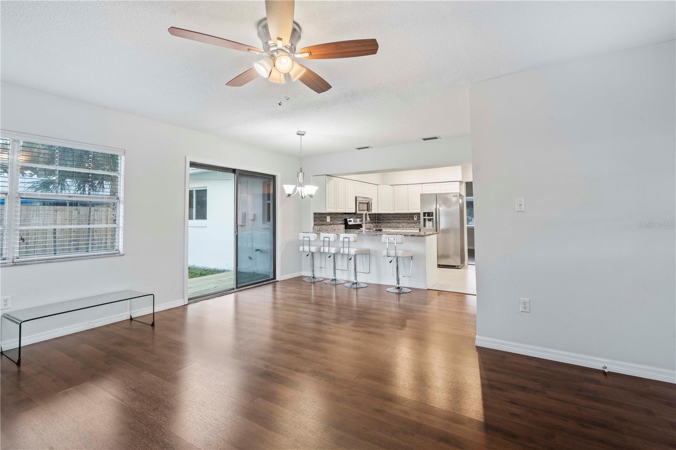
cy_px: 225
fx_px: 300
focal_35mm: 16
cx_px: 338
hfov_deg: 96.7
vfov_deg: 73.7
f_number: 9
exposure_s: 1
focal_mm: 16
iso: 200
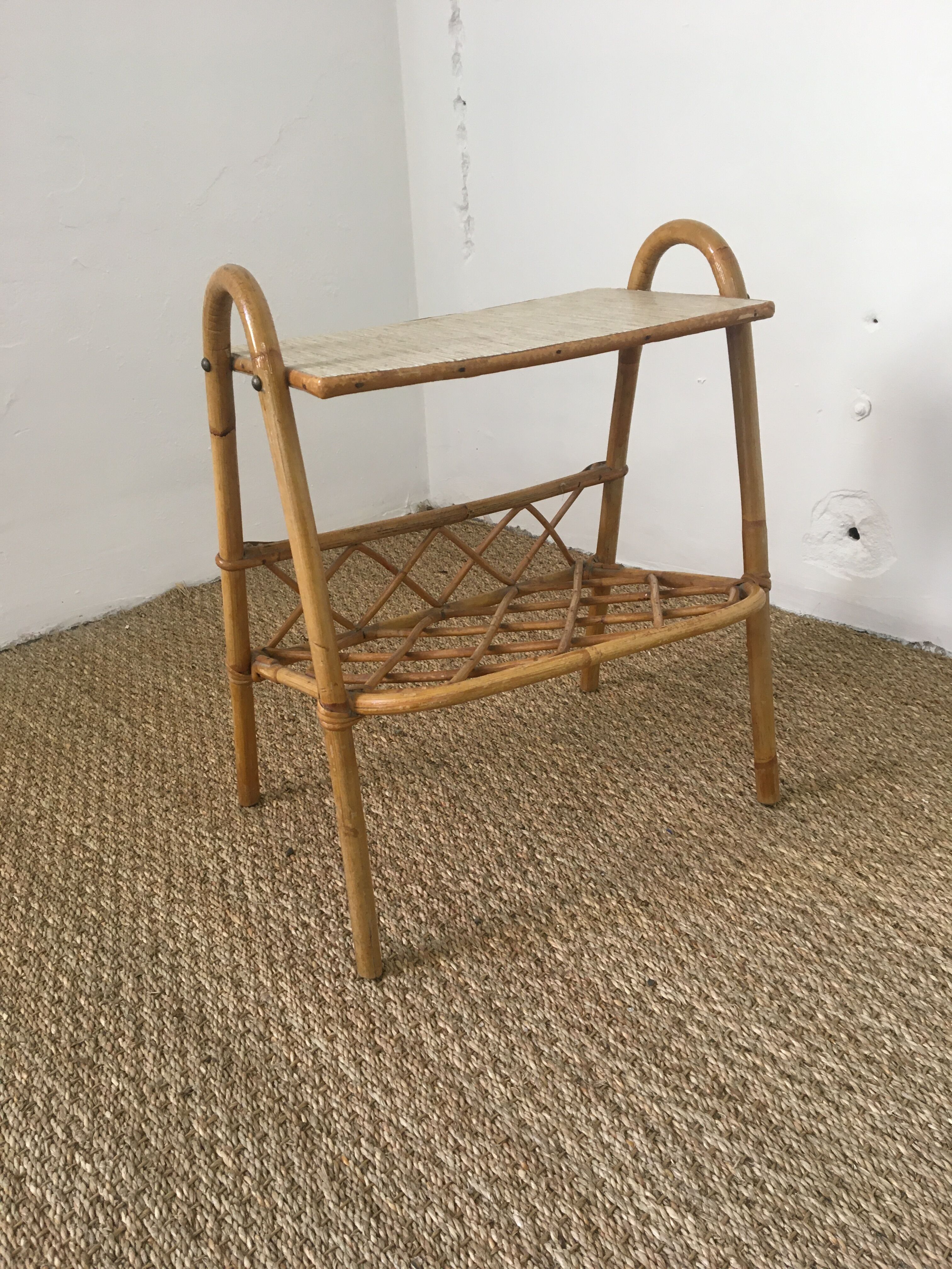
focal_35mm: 29
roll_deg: +2.9
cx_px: 476
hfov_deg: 48.2
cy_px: 634
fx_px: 1063
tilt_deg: -23.7
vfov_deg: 61.7
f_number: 2.2
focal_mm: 4.15
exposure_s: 1/33
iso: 100
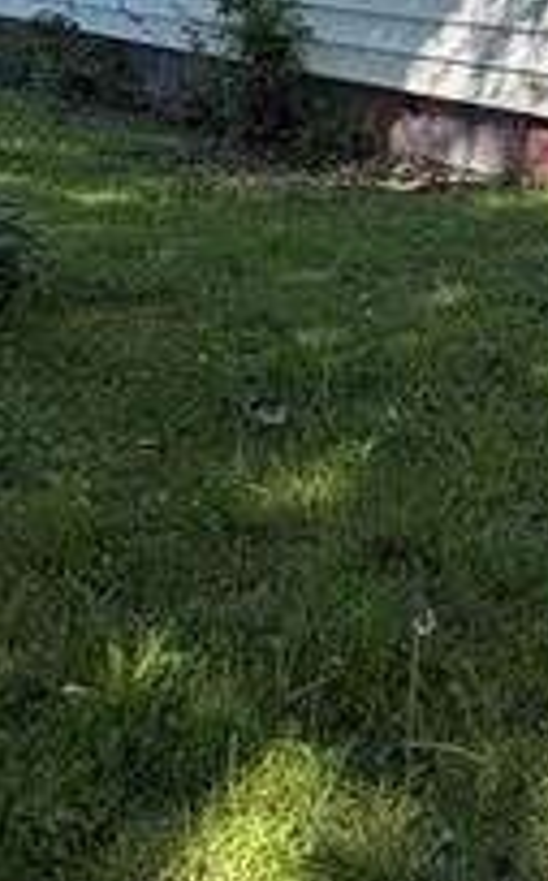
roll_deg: -3.4
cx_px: 406
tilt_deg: -0.9
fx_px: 1342
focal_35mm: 56
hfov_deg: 22.9
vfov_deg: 33.0
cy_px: -17
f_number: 2.2
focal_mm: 2.22
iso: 40
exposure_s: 1/585
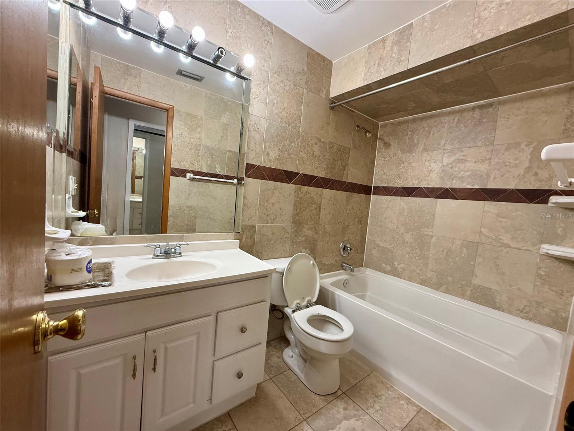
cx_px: 287
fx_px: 232
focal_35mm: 14
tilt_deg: -5.0
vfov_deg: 85.7
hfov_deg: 102.1
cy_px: 216
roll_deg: -5.4
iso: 250
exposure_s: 1/99
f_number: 2.2
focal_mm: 2.22
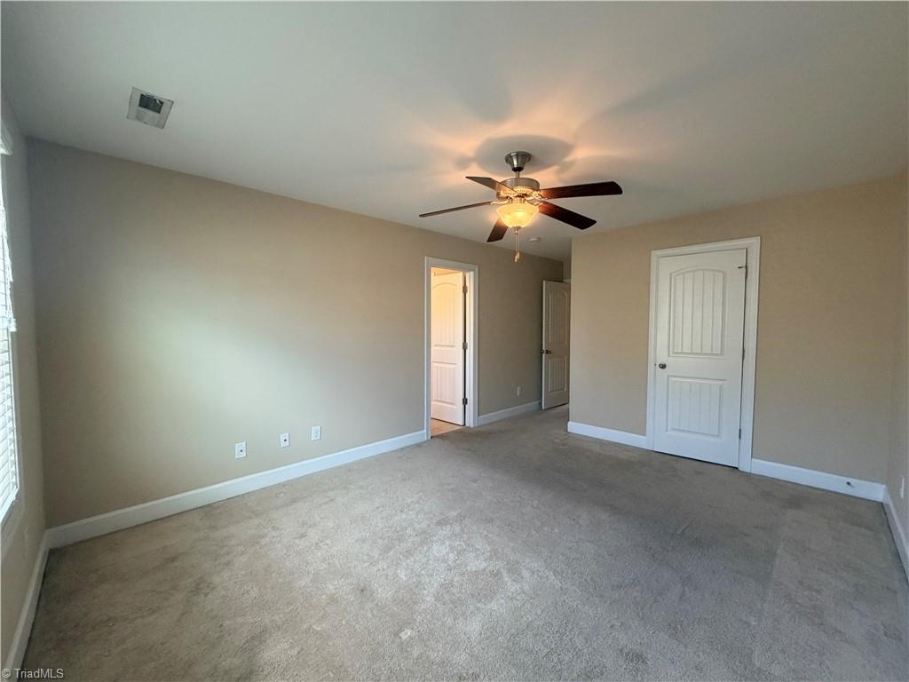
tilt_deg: -2.9
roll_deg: +0.6
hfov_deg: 102.1
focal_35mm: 14
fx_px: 368
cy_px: 341
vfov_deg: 85.7
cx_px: 454
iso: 250
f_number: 2.2
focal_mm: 2.22
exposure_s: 1/120
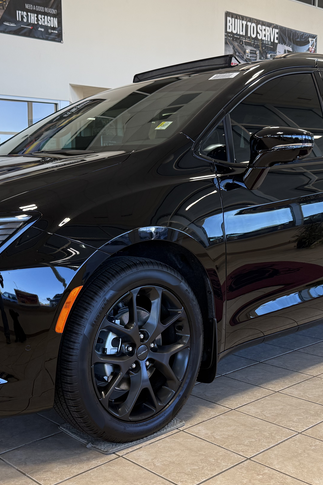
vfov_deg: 44.4
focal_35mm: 44
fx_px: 592
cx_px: 124
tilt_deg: -9.0
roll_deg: +1.3
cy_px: 275
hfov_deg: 30.4
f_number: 1.78
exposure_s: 1/121
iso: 100
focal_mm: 6.76
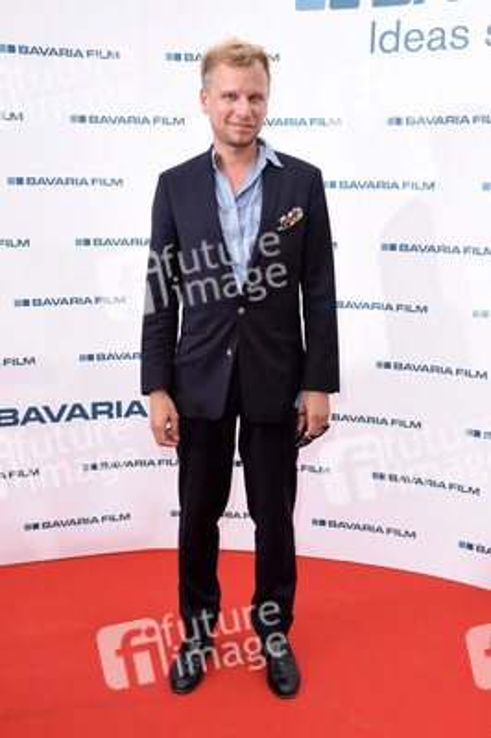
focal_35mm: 45
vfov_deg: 43.6
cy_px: 369
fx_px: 922
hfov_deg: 29.8
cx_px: 246
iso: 800
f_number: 6.3
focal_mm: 30
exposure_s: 1/160
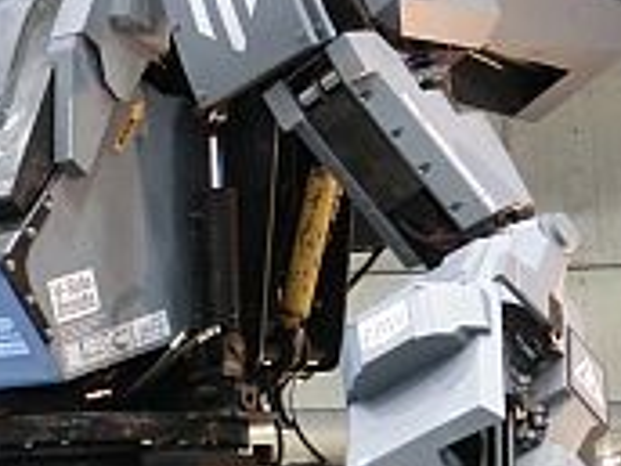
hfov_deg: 17.0
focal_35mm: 115
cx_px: 105
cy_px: 188
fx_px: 2063
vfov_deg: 12.9
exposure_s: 1/25
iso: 800
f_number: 3.4
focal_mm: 7.9
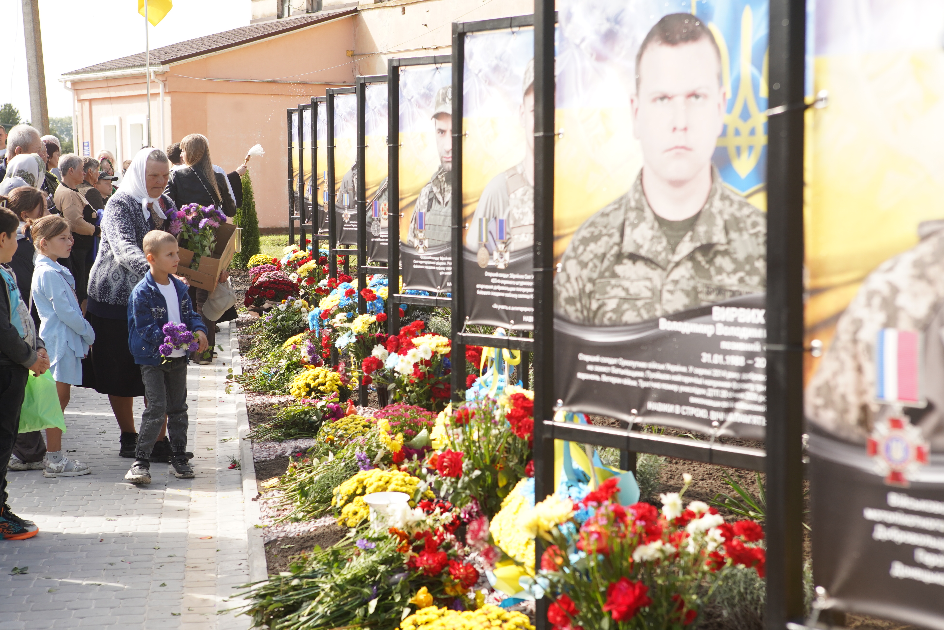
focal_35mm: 70
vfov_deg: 19.5
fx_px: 1835
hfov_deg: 28.8
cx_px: 472
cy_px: 315
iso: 500
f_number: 6.3
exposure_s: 1/500
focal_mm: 70
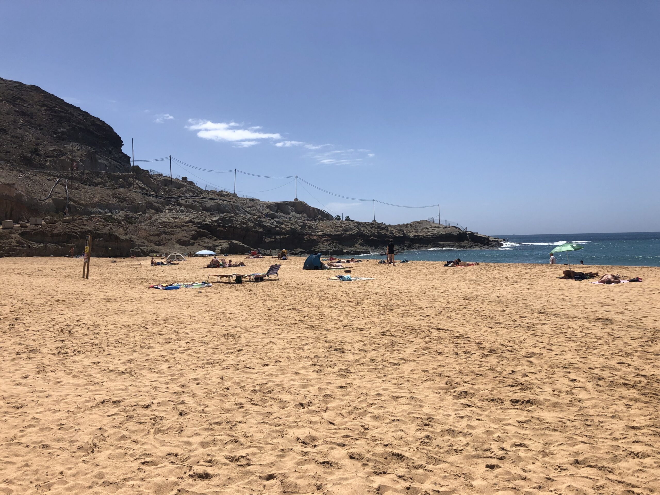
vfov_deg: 49.7
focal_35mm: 28
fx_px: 534
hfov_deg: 63.4
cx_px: 330
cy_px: 248
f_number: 1.8
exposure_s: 1/4367
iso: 20
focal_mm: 3.99
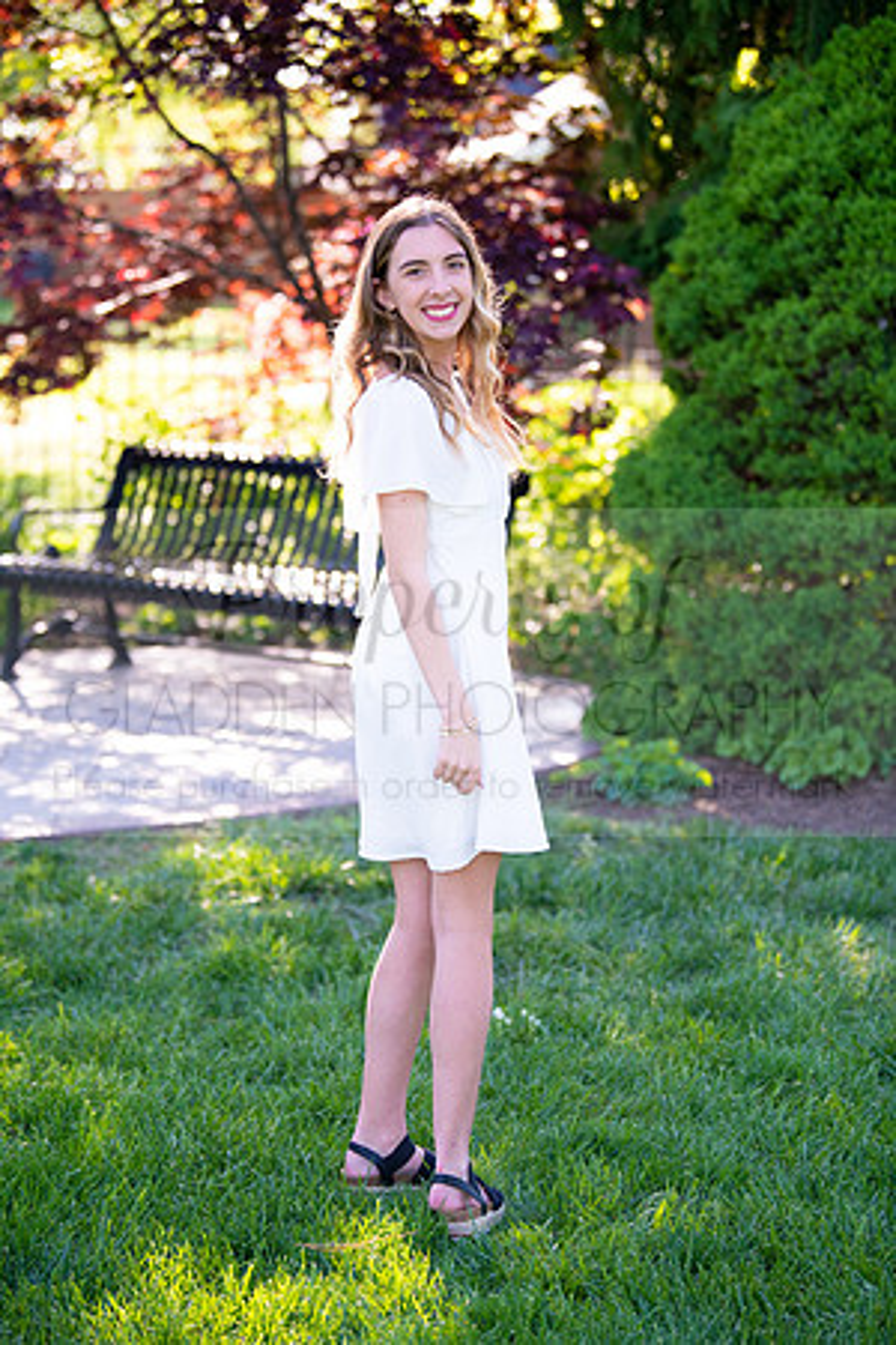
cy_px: 672
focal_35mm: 82
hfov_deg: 16.7
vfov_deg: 24.8
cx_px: 448
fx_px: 3061
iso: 200
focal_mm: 82
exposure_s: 1/320
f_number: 2.8
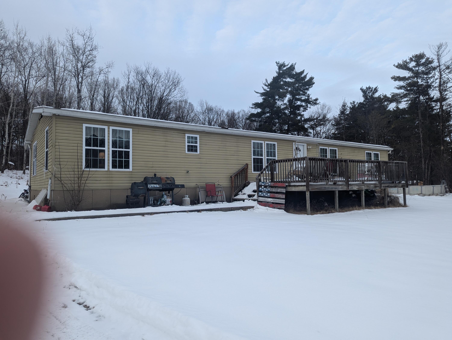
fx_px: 314
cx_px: 226
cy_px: 170
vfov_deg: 56.9
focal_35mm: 24
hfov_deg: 71.5
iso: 46
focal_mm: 6.81
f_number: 1.85
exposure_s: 1/527
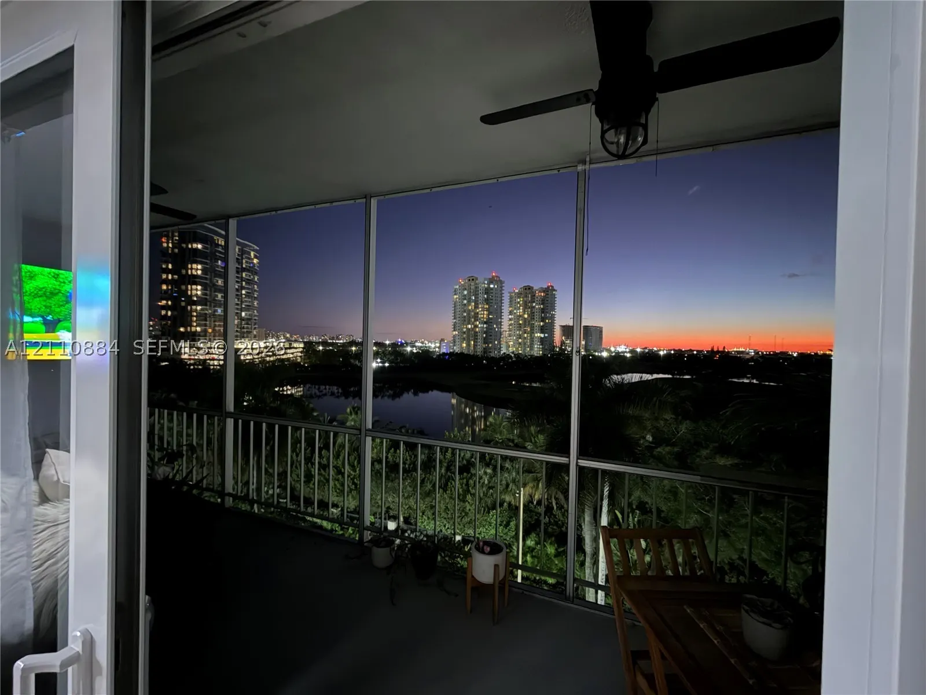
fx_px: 375
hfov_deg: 102.1
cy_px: 348
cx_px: 463
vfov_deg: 85.7
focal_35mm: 14
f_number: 2.2
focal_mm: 2.22
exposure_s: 1/6
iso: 1250
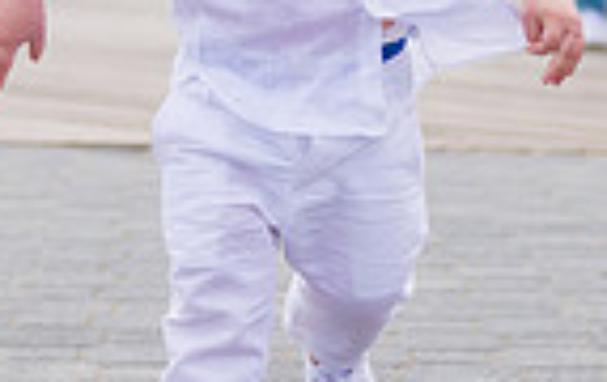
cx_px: 289
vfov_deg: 6.5
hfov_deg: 10.6
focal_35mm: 198
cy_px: -312
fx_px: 3282
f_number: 3.2
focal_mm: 48
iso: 200
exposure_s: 1/4000
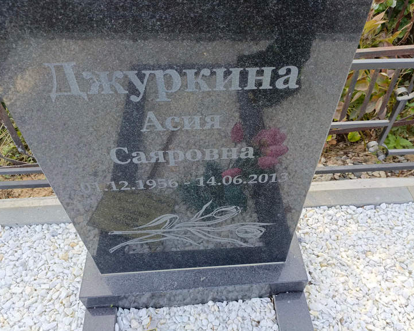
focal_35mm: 27
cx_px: 225
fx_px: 331
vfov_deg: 53.2
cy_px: 165
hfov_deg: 64.0
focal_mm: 4.76
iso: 140
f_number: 1.69
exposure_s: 1/120
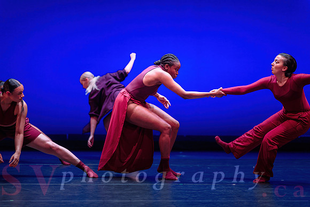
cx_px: 155
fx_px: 905
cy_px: 104
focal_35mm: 105
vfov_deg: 13.0
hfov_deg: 19.4
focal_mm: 105
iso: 1250
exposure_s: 1/400
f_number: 1.4
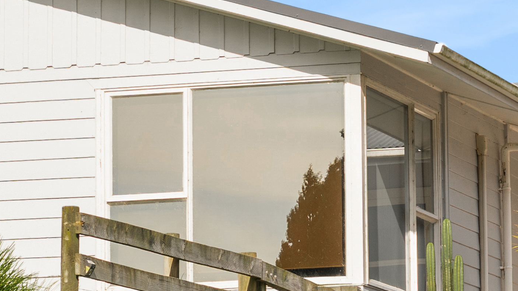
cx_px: 145
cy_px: 144
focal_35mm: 312
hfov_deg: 6.9
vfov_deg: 3.9
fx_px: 4285
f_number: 11
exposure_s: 1/160
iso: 100
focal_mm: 70
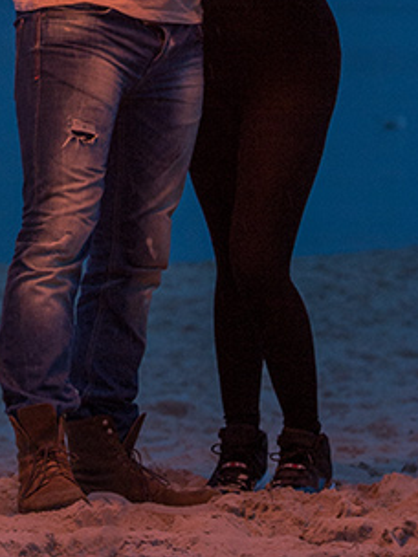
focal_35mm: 323
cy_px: -313
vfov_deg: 6.1
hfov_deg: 4.6
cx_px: -117
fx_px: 5200
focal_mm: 102
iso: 400
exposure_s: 1/125
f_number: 5.6
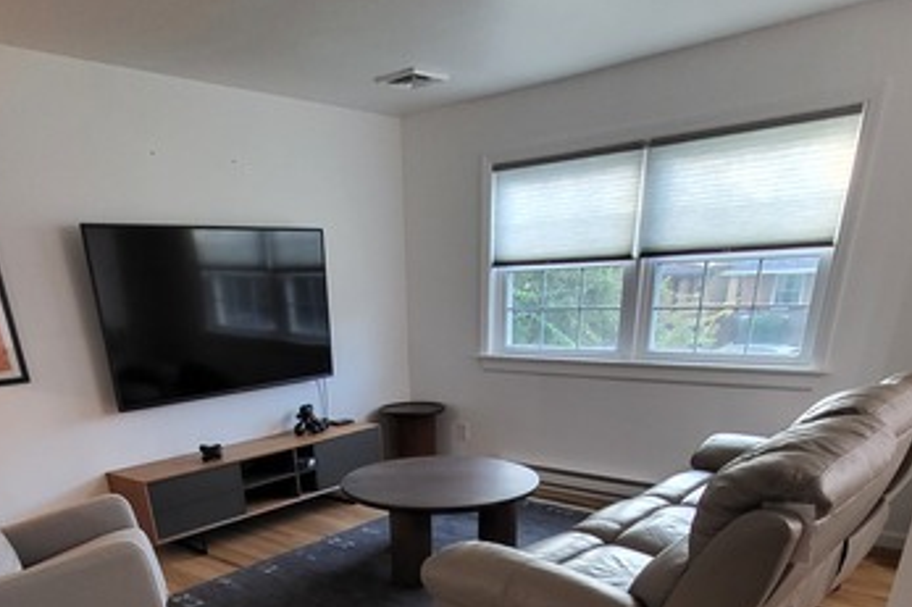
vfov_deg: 42.5
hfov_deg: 69.2
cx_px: 405
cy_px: 611
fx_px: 658
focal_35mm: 26
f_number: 2.2
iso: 400
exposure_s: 1/60
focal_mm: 1.74
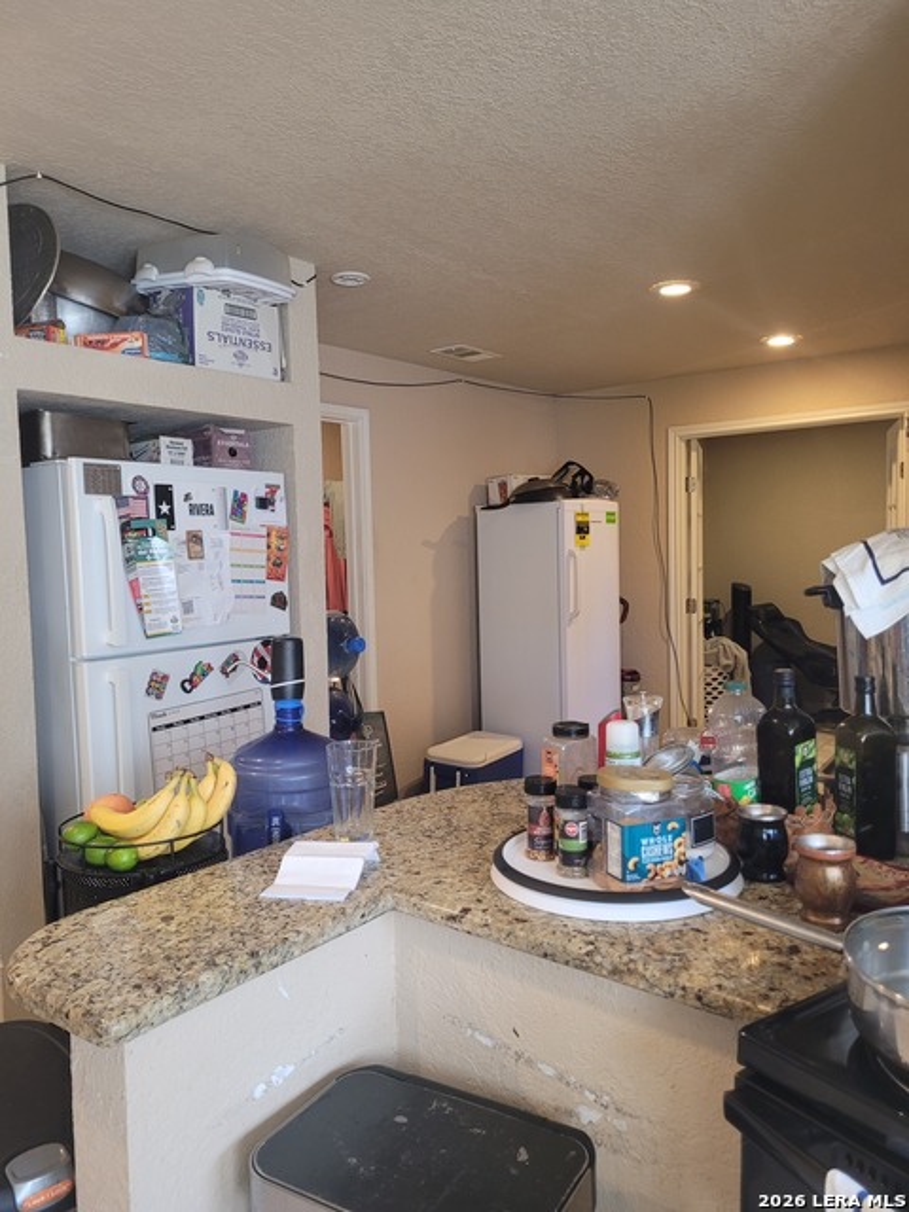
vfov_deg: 67.3
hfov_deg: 53.1
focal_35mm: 26
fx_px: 910
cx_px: 454
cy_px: 606
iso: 200
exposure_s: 1/40
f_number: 1.8
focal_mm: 5.4
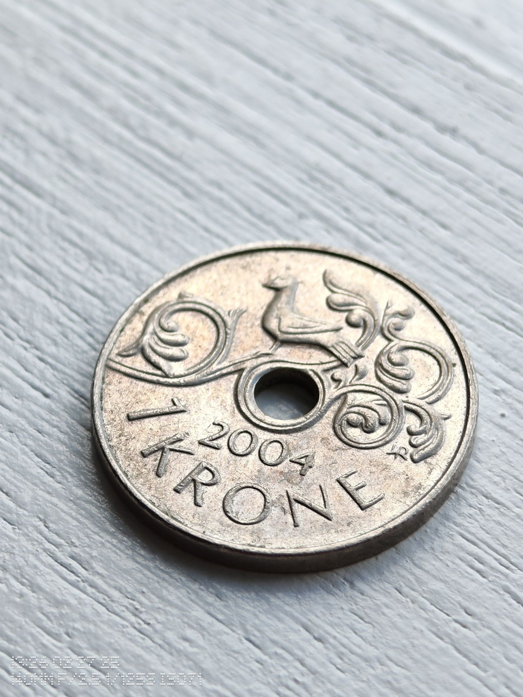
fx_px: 2821
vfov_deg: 14.1
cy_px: 348
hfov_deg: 10.6
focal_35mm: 140
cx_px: 262
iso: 71
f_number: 2.55
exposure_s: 1/125
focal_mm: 13.3
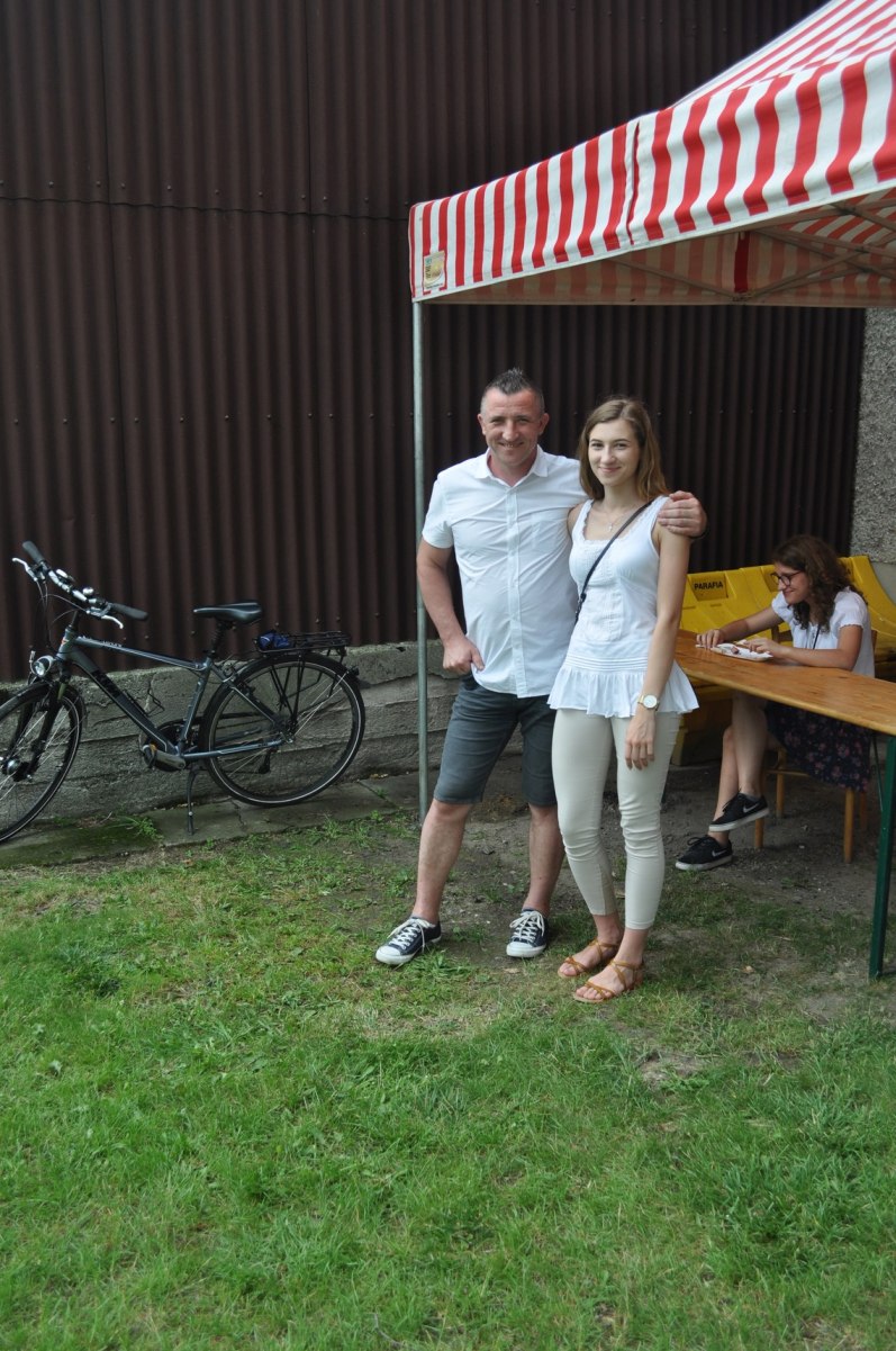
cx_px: 448
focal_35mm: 33
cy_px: 676
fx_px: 1236
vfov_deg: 57.3
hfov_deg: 39.9
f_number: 6.3
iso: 200
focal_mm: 22
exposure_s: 1/160
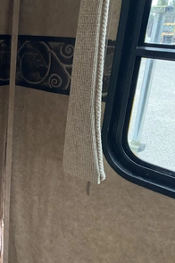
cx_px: 5
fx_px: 299
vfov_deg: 47.4
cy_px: 131
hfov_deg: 30.6
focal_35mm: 41
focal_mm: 3
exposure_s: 1/60
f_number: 1.8
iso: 125
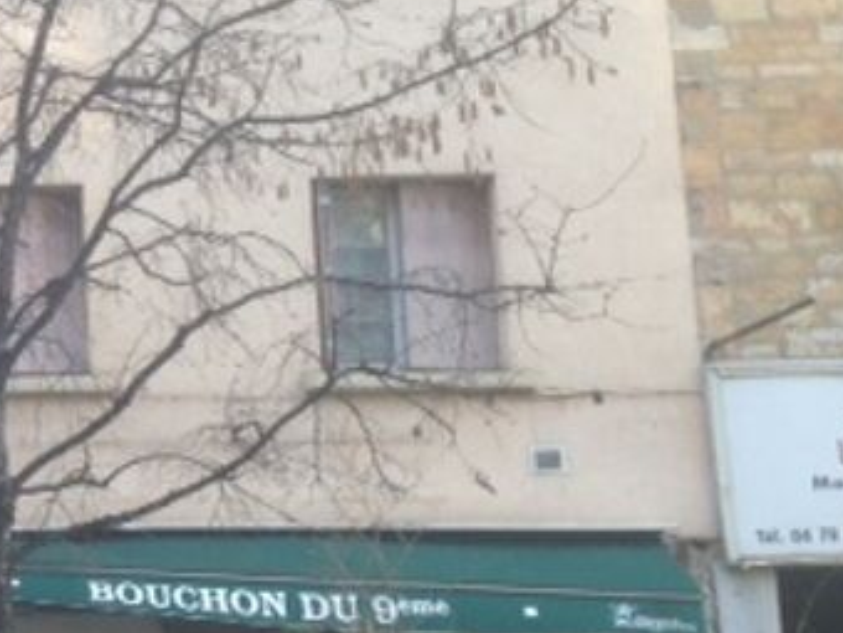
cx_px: -384
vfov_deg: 15.2
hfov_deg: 18.2
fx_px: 2362
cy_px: 305
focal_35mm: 97
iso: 50
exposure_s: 1/120
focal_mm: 4.13
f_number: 2.4
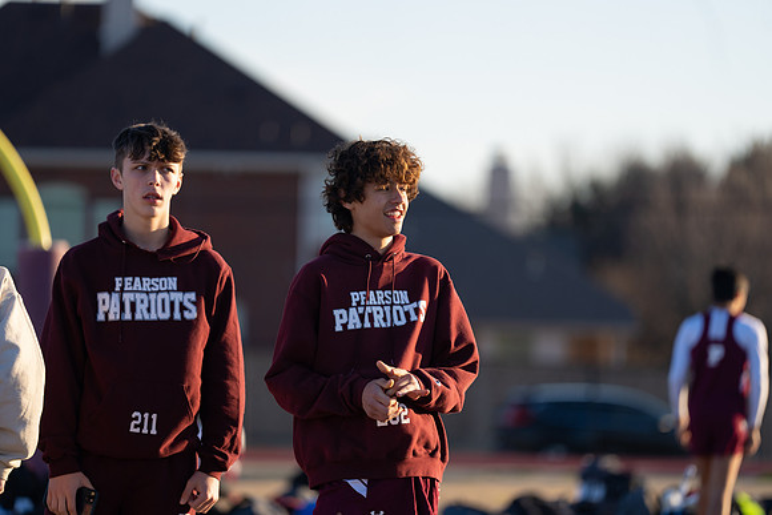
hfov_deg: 10.3
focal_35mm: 200
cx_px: 386
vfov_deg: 6.9
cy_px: 258
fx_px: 4290
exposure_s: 1/800
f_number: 2.8
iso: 100
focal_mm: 200
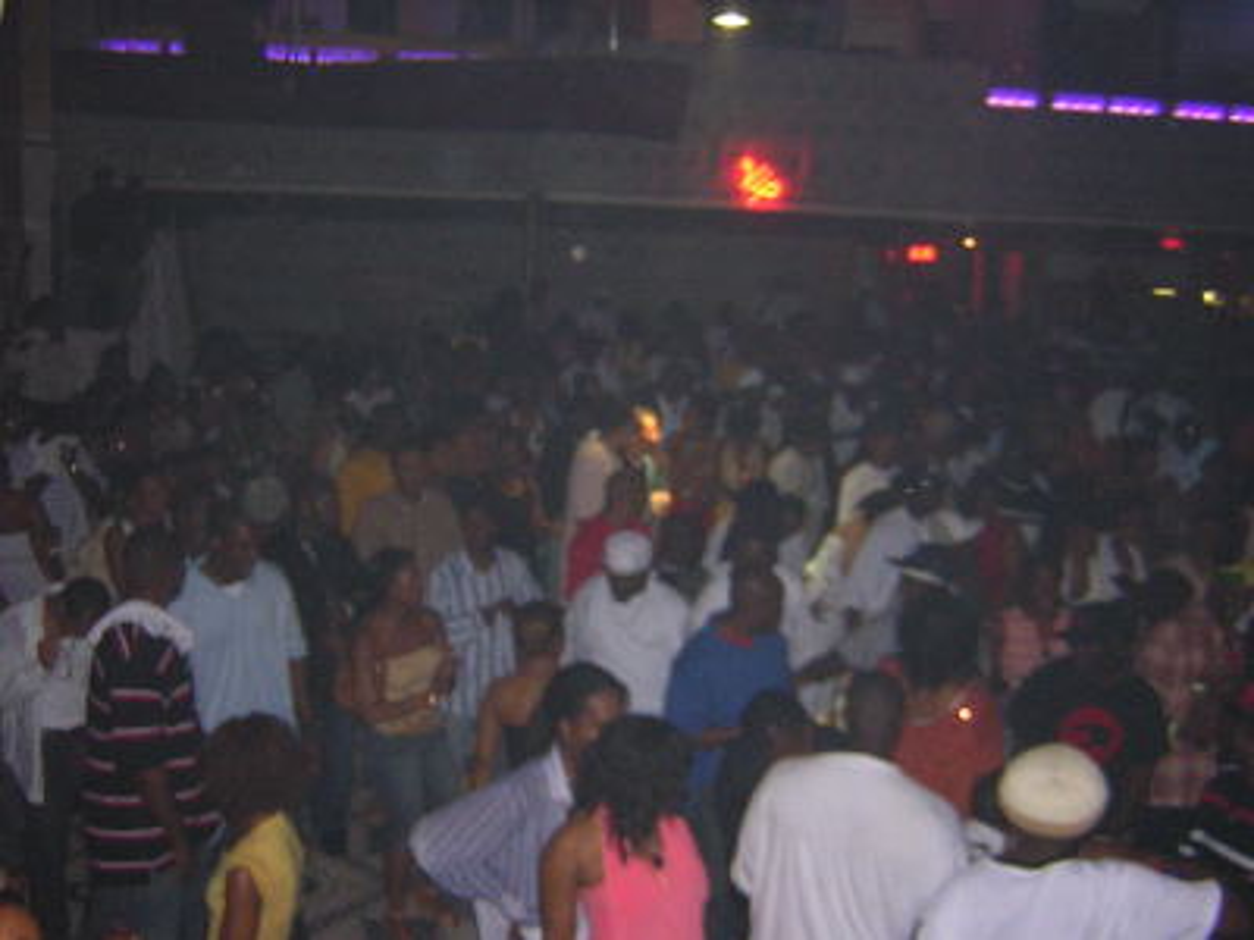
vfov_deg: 39.7
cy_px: 470
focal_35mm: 36
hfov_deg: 51.4
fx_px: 1304
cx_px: 627
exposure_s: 1/60.1
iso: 400
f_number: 2.6
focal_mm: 4.7
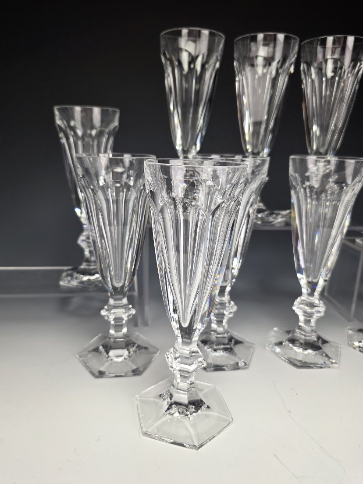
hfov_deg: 54.9
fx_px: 350
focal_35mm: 25
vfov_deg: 69.4
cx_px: 172
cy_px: 234
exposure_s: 1/100
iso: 80
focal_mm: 6.3
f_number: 1.7
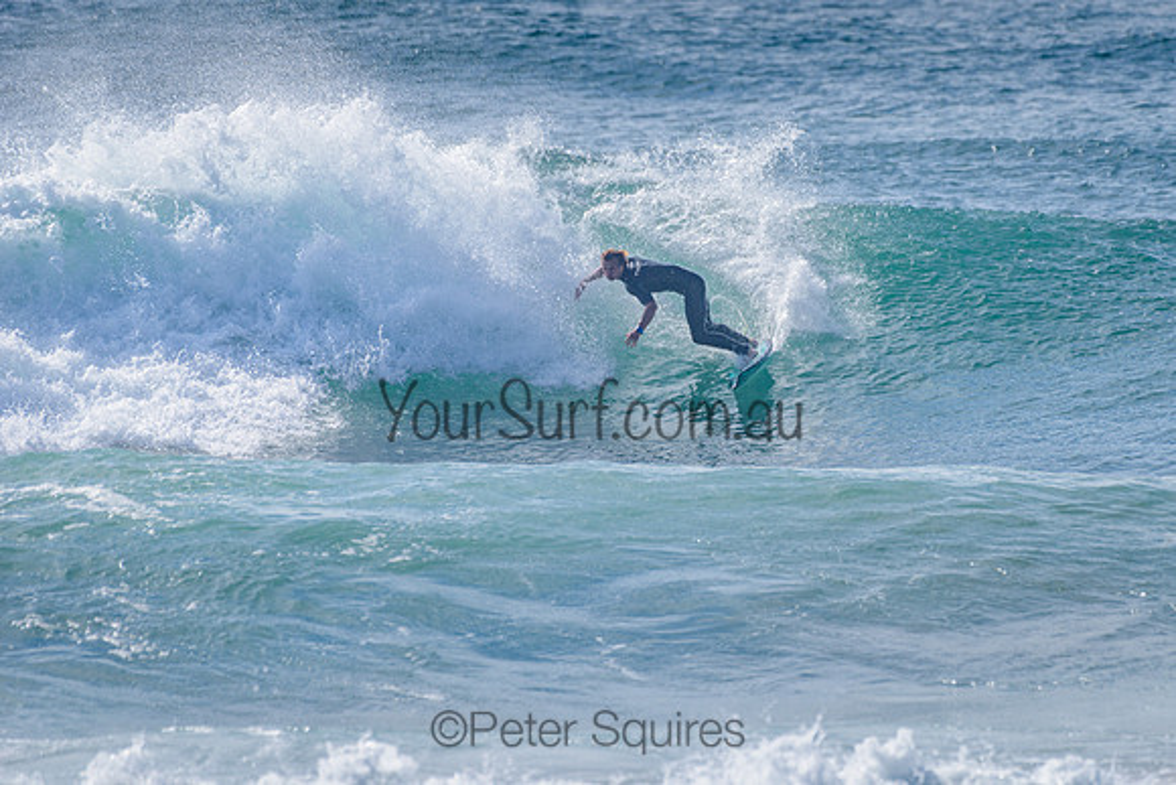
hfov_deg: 3.4
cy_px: 304
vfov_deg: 2.2
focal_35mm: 612
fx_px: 20001
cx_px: 720
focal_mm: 500
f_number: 5.6
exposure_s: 1/2000
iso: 110
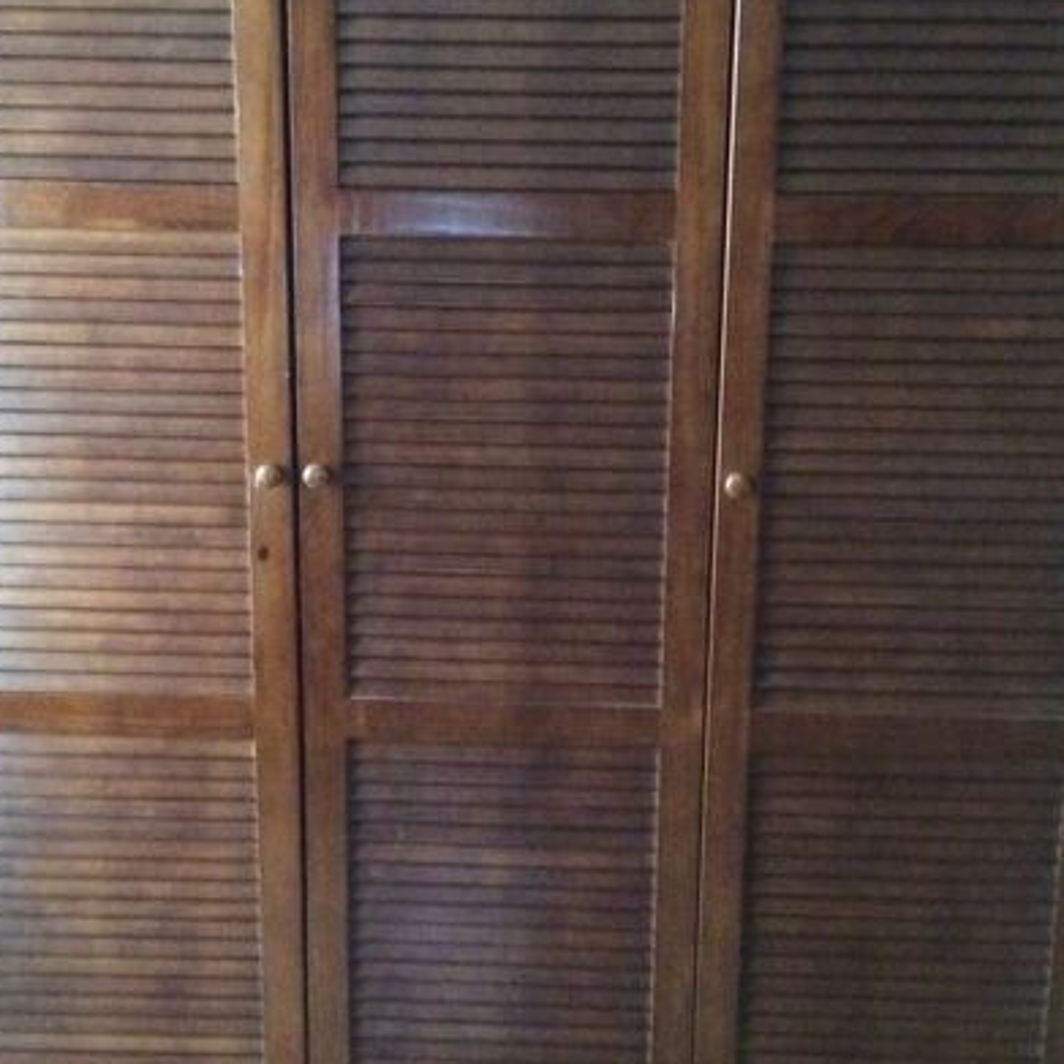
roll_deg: +1.0
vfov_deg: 40.0
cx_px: 569
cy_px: 465
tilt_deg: -15.1
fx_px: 1461
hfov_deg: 40.0
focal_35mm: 42
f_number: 2.2
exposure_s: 1/17
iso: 800
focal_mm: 4.15
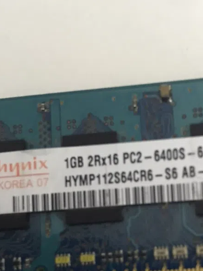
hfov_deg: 22.4
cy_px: 195
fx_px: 508
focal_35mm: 65
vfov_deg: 29.5
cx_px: 145
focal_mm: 3.99
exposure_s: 1/7
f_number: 1.8
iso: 100
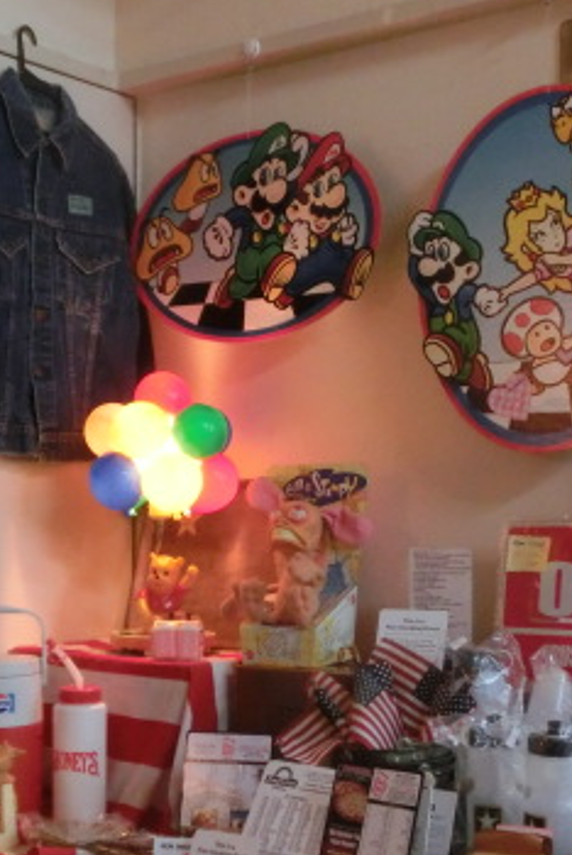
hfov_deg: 23.8
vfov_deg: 34.9
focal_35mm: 57
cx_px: 262
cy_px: 511
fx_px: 1356
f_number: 3.5
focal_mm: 5.36
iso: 800
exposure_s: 1/60
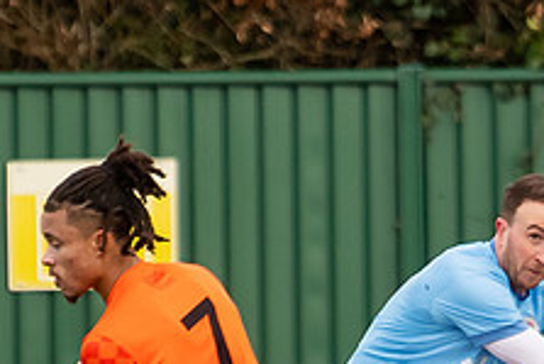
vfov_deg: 0.9
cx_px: 376
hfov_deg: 1.4
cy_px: 501
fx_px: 22287
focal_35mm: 1474
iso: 800
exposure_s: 1/1600
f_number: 4
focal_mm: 240
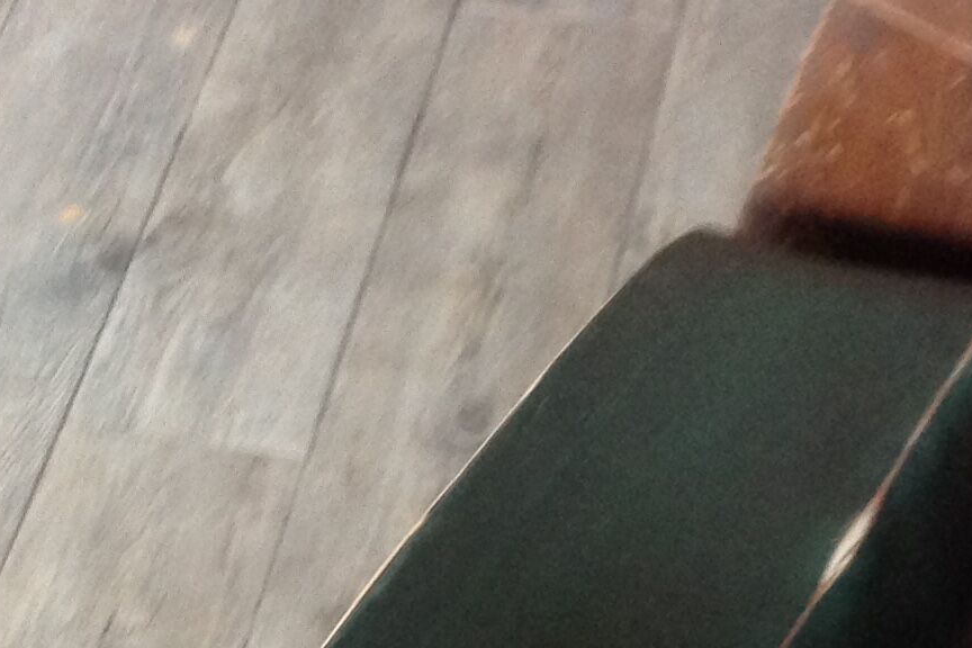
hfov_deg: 18.7
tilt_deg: -50.3
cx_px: 274
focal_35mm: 109
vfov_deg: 12.2
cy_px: 819
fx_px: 2943
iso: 250
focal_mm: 4.28
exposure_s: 1/15
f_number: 2.4
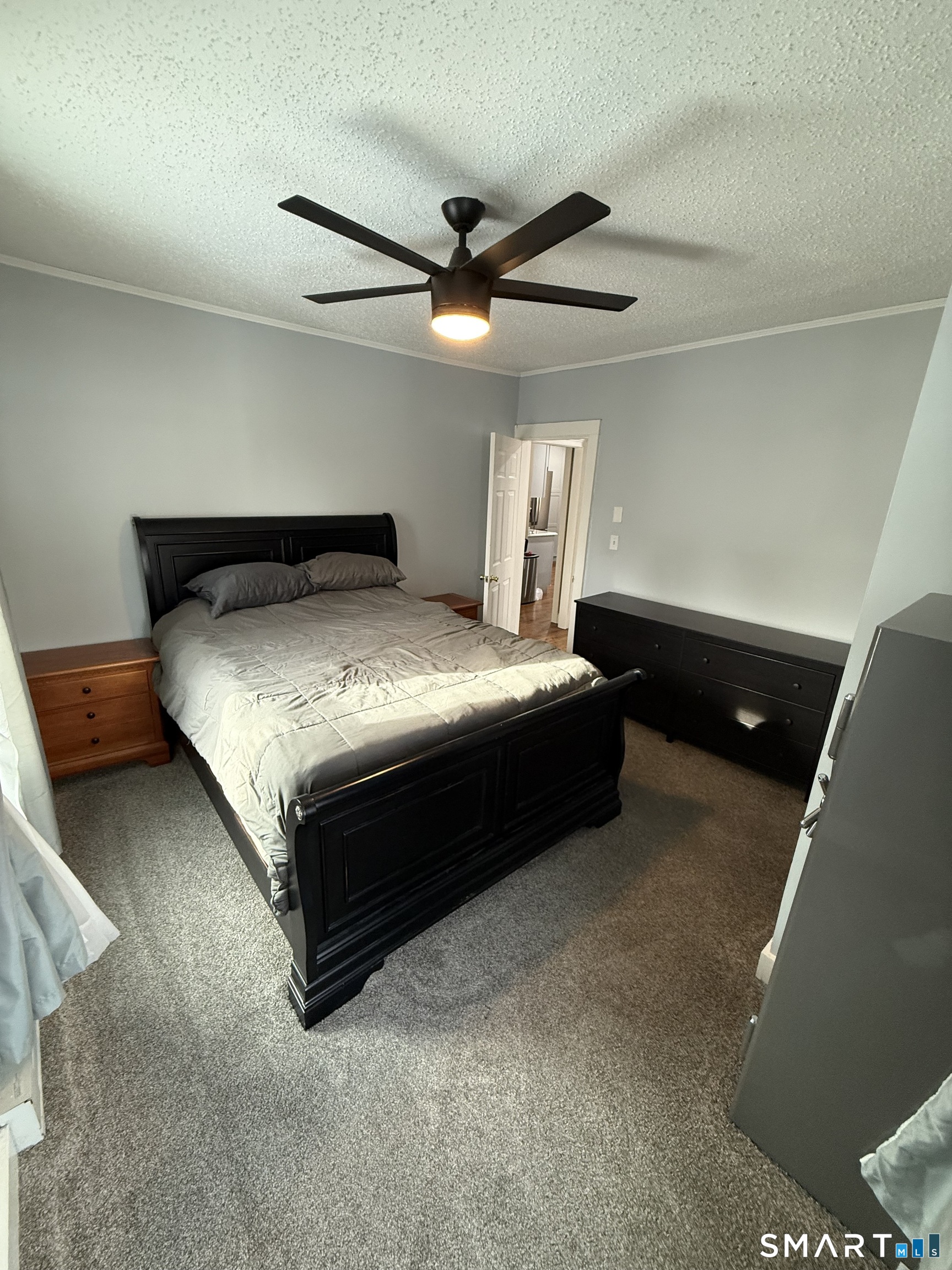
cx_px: 476
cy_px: 635
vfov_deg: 102.1
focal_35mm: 14
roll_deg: -3.3
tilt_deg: -16.9
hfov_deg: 85.7
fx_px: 513
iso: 400
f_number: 2.2
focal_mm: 2.22
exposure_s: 1/60
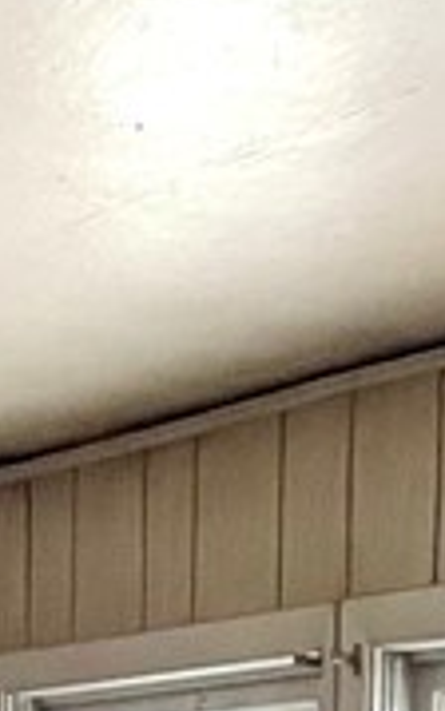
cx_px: 588
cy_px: 1533
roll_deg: -2.8
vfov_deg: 11.6
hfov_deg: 8.2
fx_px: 3063
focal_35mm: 158
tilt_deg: -8.4
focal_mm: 4.2
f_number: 1.6
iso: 500
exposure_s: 1/40
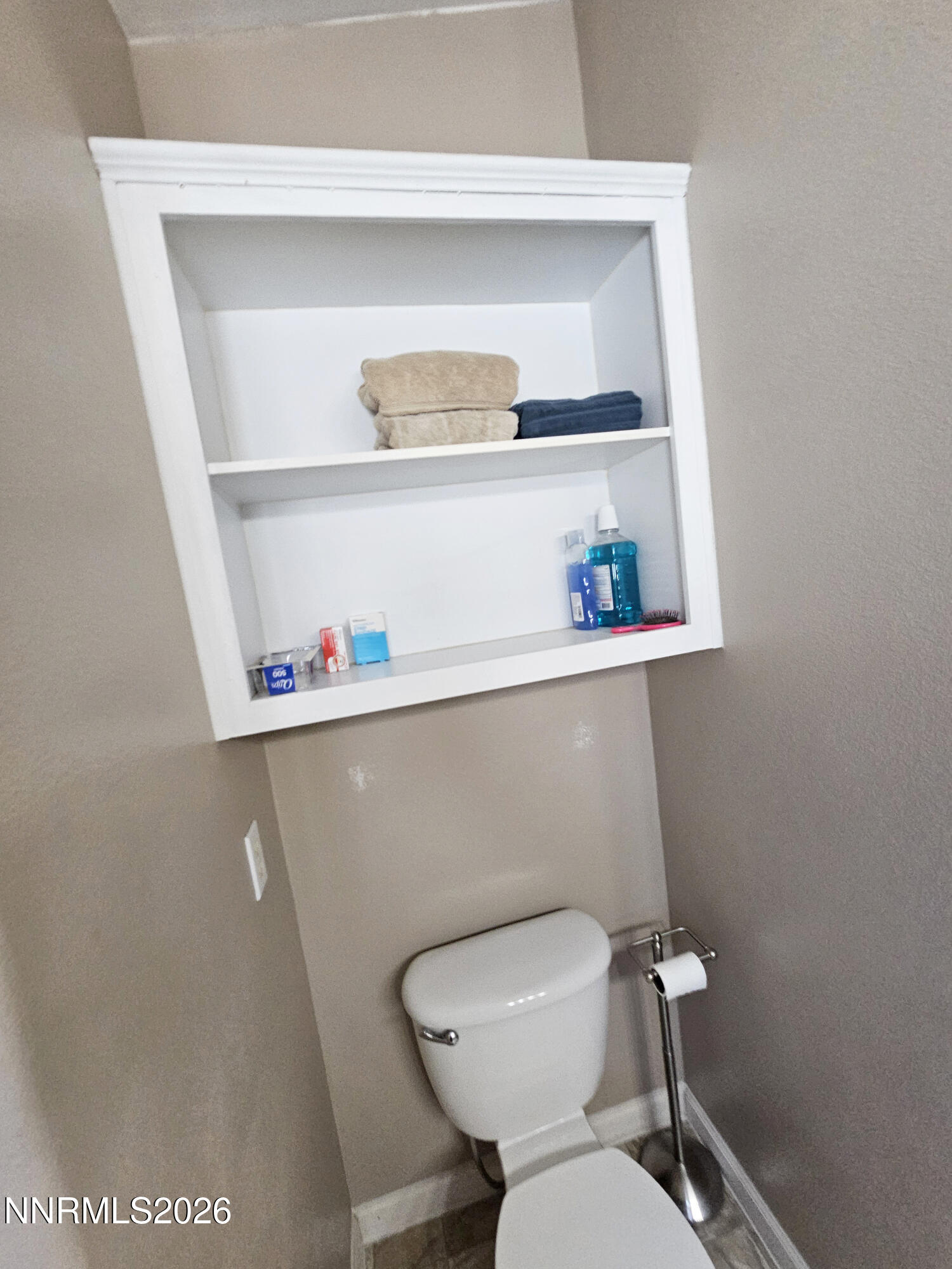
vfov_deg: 106.2
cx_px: 476
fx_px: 477
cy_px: 634
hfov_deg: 89.9
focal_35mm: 13
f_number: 2.2
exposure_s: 1/60
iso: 200
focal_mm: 2.2
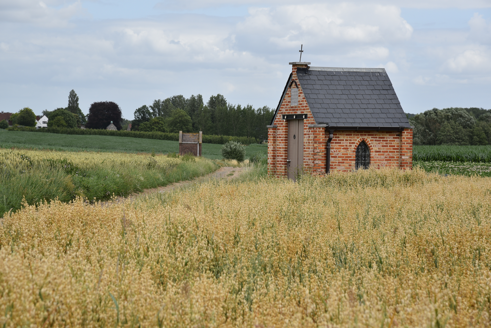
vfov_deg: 11.4
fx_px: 1637
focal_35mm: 120
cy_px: 164
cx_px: 246
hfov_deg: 17.1
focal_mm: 120
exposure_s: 1/400
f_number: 10
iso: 200
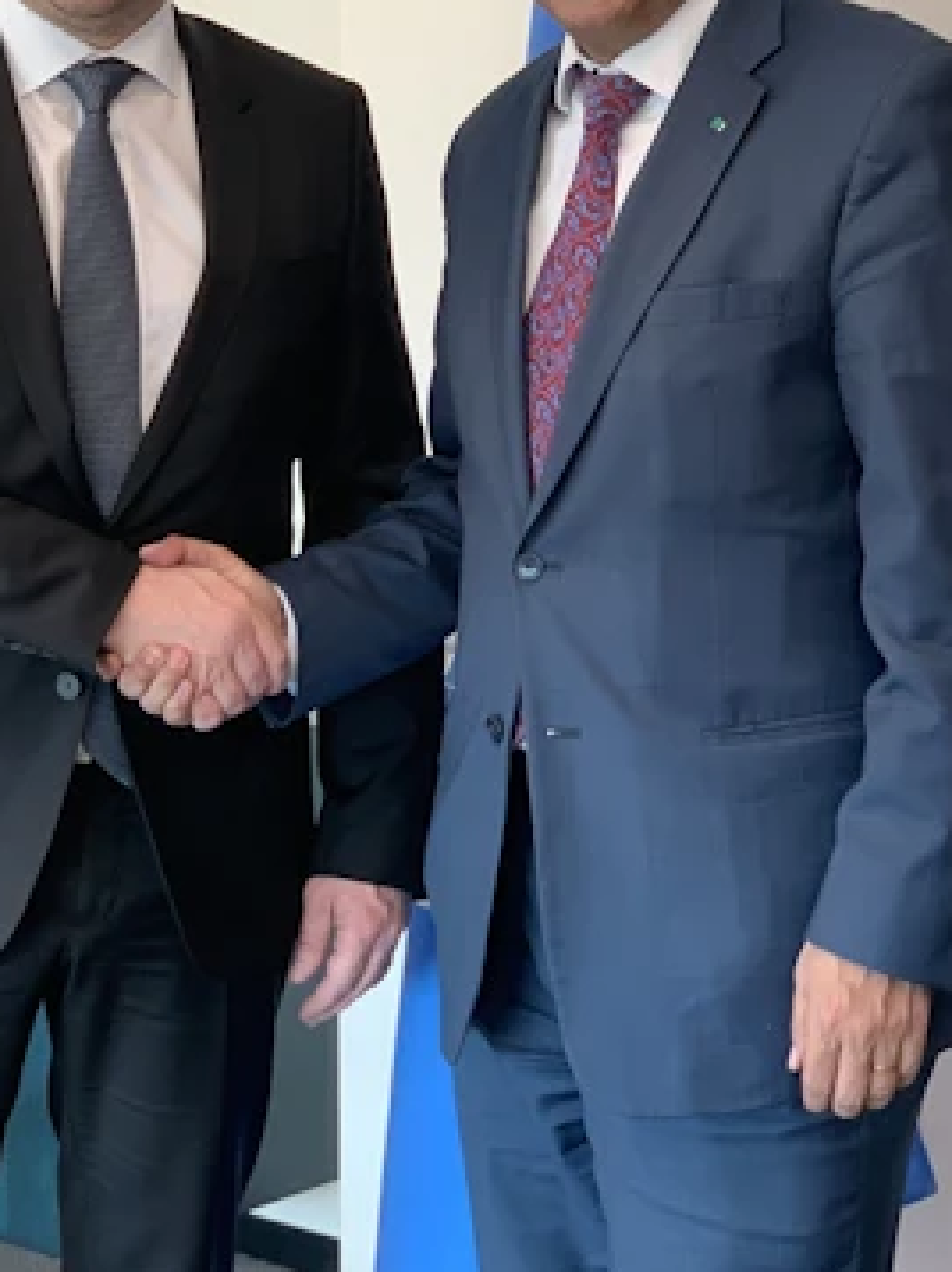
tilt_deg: -5.4
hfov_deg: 15.2
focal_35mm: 97
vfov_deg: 20.2
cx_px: 345
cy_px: 503
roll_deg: +1.4
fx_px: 3561
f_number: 2.4
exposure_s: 1/50
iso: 64
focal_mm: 6
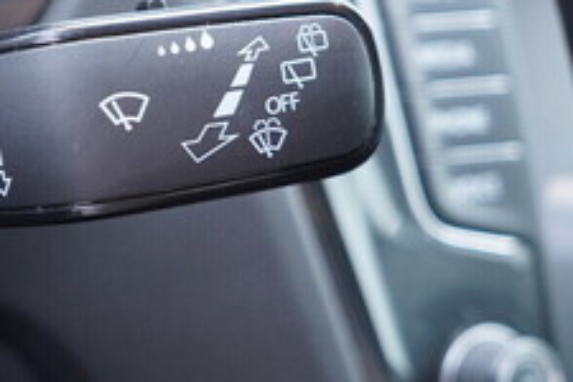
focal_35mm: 88
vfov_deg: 15.5
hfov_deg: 22.8
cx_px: 110
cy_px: 141
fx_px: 1401
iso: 640
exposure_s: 1/40
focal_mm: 24
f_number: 2.8
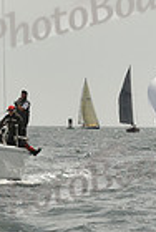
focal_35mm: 310
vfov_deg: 6.6
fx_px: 2005
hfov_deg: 4.4
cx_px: -102
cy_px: -51
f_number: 10
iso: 400
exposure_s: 1/1600
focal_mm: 75
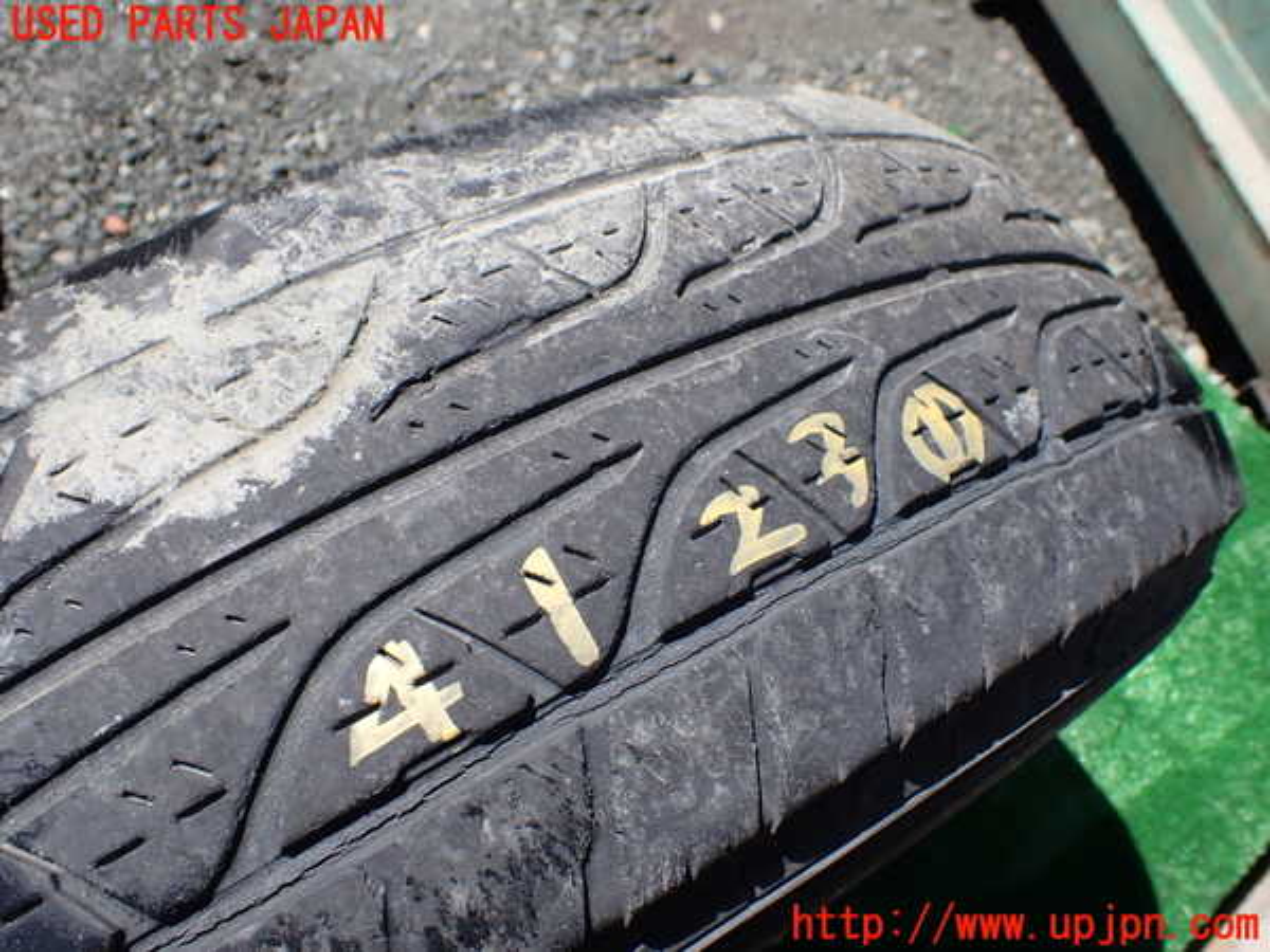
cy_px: 476
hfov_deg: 60.0
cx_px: 635
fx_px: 1101
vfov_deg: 46.8
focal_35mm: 30
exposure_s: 1/800
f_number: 3.2
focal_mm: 5.4
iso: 100
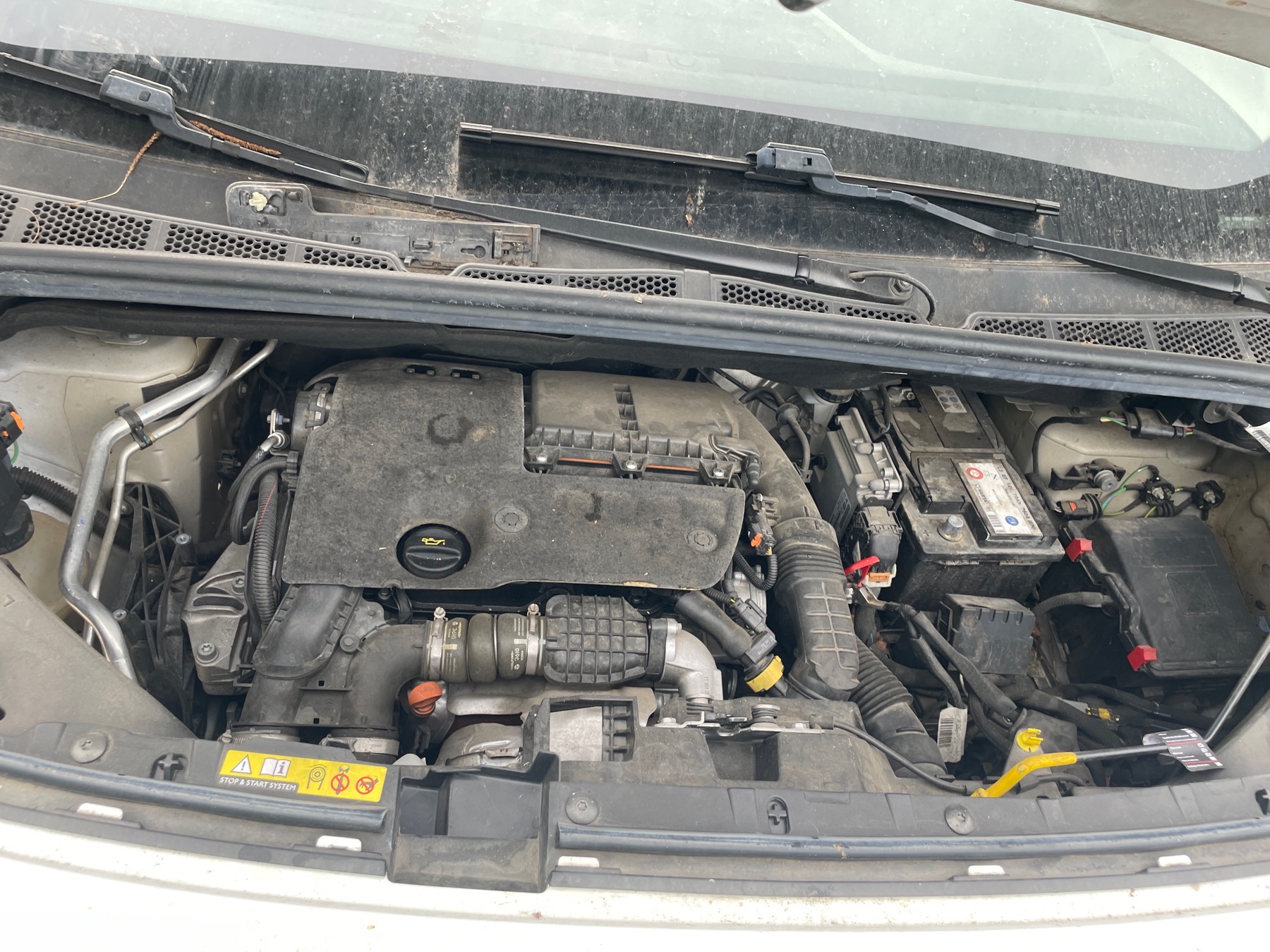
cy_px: 476
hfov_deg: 67.3
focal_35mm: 26
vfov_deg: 53.1
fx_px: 954
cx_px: 635
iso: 32
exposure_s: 1/121
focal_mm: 4.2
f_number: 1.6
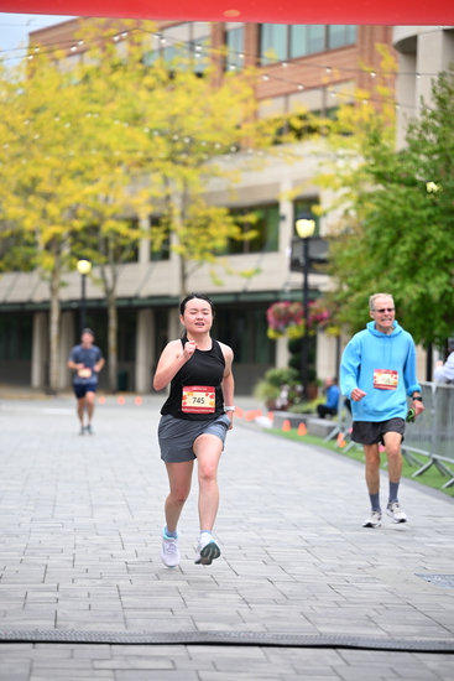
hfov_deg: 11.0
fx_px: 2363
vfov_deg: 16.4
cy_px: 340
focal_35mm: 125
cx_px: 227
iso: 640
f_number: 2.8
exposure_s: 1/2000
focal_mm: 125
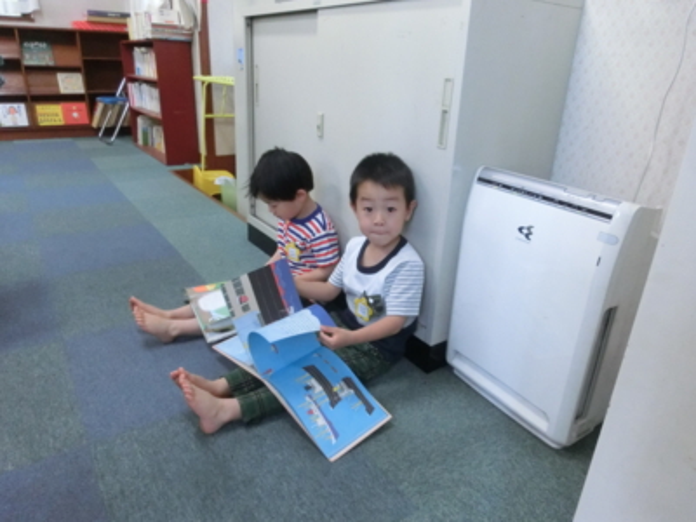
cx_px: 348
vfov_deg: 56.8
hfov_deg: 71.6
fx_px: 483
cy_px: 261
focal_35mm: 24
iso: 800
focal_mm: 4.24
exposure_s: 1/125
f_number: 3
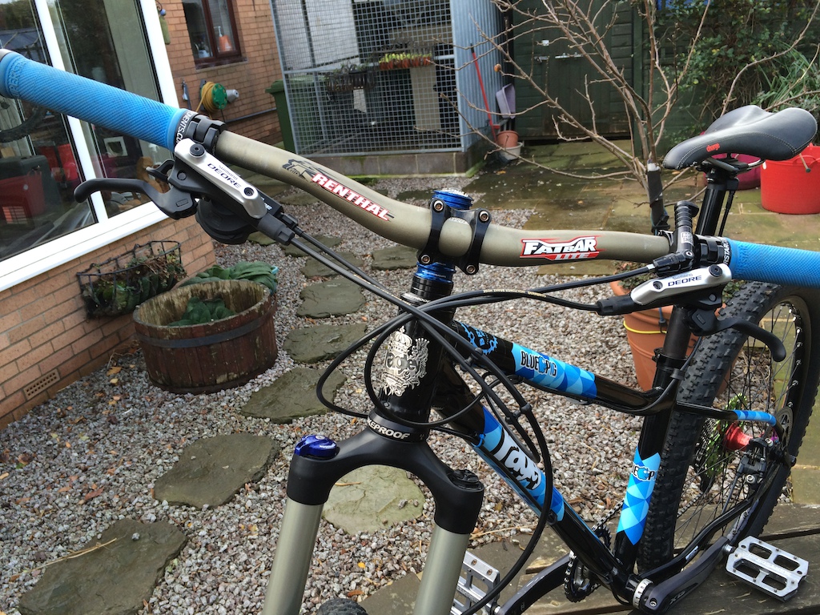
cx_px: 410
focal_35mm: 29
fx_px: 687
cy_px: 308
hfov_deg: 61.7
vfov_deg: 48.2
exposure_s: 1/120
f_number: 2.2
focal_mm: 4.15
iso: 40
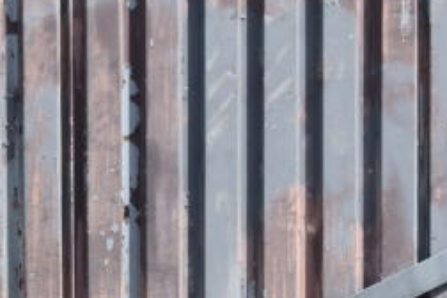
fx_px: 2068
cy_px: 420
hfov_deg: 12.0
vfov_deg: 8.1
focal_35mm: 167
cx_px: -114
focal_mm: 35
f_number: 9
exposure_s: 1/320
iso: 100
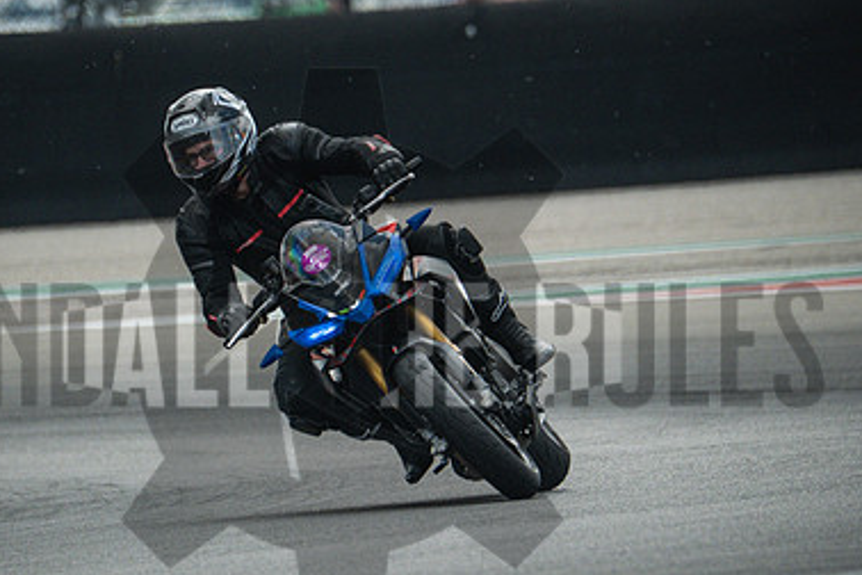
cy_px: 348
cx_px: 342
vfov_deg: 1.5
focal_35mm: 921
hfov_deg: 2.2
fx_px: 22051
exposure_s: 1/1600
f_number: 5.6
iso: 1600
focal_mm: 400
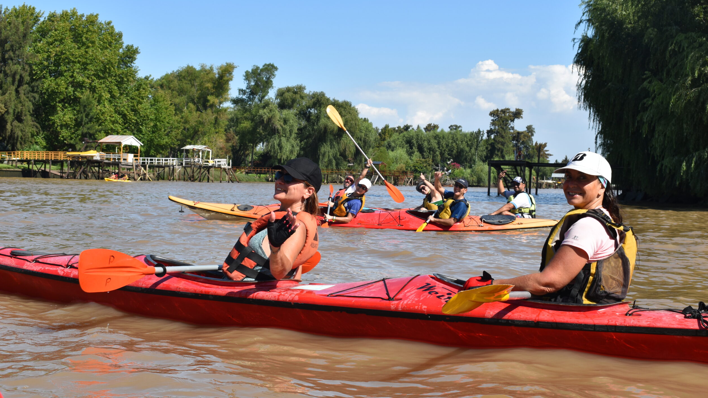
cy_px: 187
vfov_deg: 24.2
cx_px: 358
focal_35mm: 50
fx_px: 930
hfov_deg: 41.7
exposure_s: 1/400
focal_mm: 31
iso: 200
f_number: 10
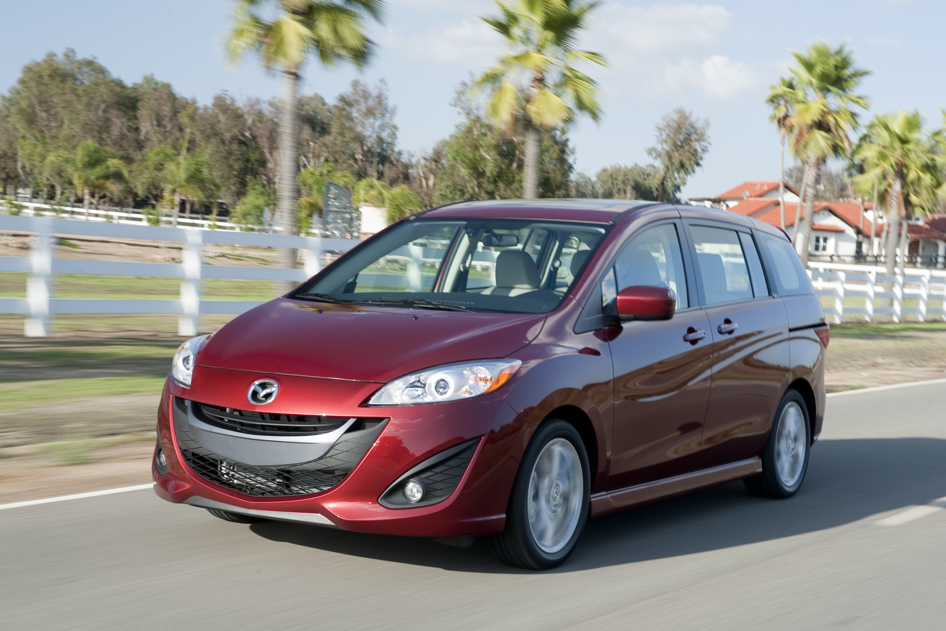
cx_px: 465
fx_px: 1498
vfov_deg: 23.8
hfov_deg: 35.1
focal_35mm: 57
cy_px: 318
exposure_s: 1/30
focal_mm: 56
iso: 200
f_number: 11
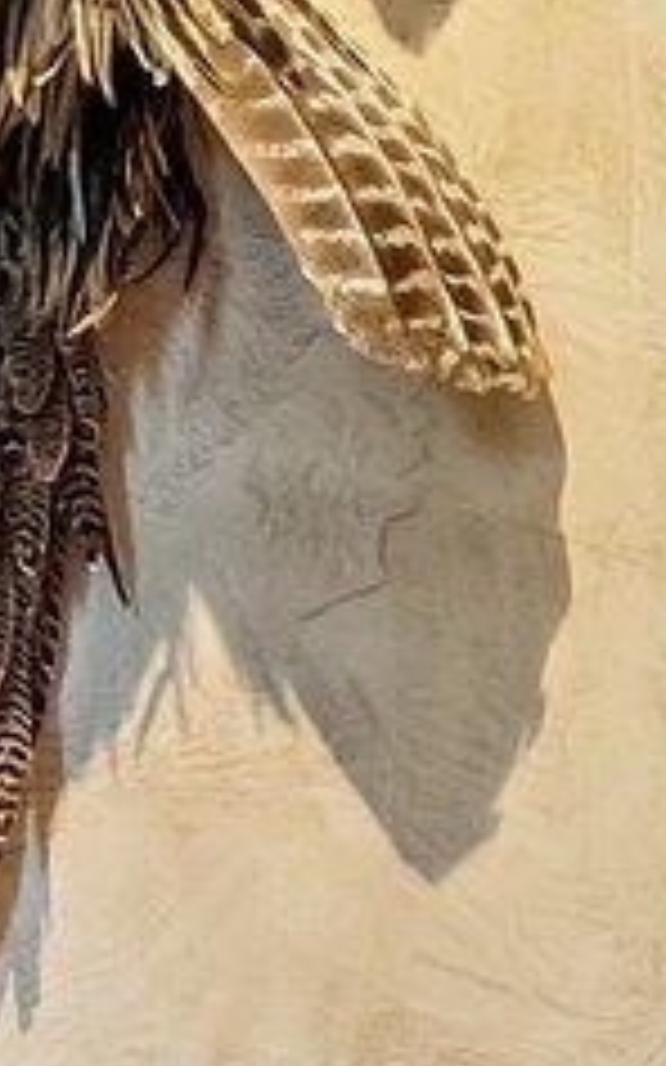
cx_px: 4104
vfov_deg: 14.4
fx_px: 4097
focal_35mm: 141
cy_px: 1271
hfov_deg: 5.0
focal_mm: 16
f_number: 8
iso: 2500
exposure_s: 1/25
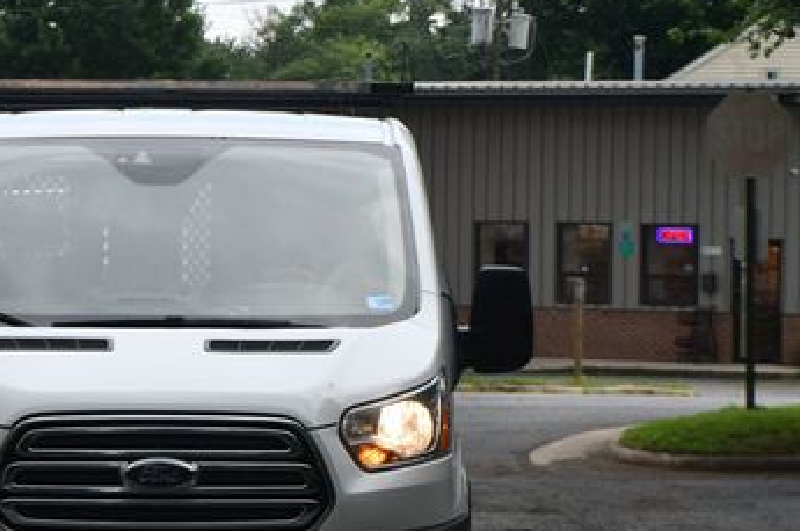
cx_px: 137
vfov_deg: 7.0
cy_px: 350
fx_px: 4327
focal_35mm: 195
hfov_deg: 10.5
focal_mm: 70
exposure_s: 1/250
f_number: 6.3
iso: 200
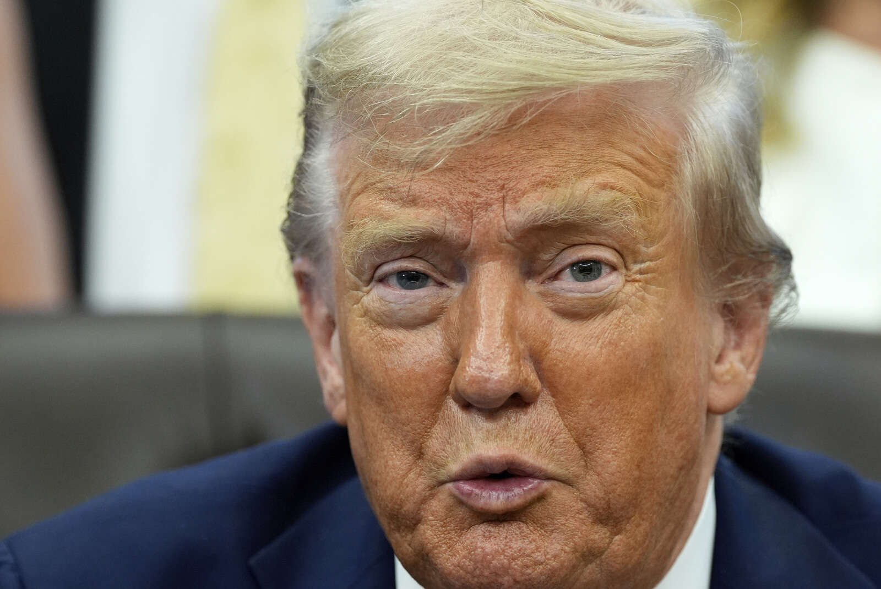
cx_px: 440
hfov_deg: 8.0
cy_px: 294
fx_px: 6270
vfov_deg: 5.4
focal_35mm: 256
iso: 2500
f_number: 3.5
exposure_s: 1/250
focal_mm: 171
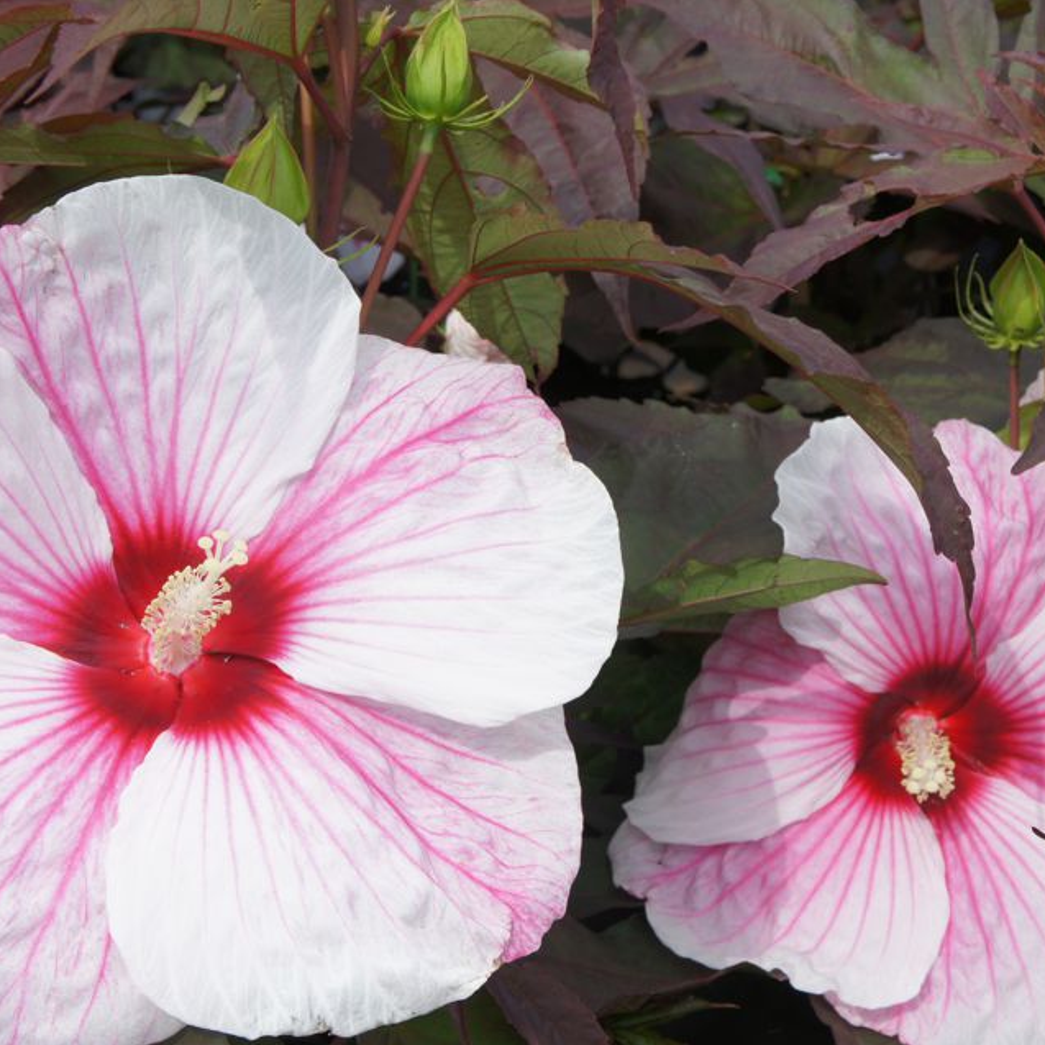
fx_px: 3142
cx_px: 510
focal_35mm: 92
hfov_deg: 18.9
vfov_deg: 18.9
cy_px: 643
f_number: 8
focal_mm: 36
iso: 200
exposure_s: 1/250
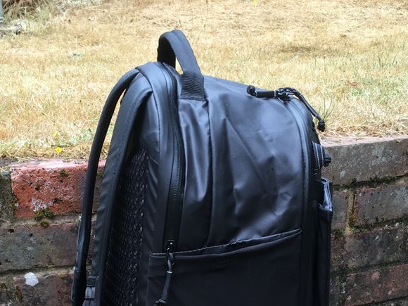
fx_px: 754
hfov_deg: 30.2
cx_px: 175
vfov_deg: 21.9
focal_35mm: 64
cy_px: 324
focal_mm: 4.15
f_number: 2.2
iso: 32
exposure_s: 1/100
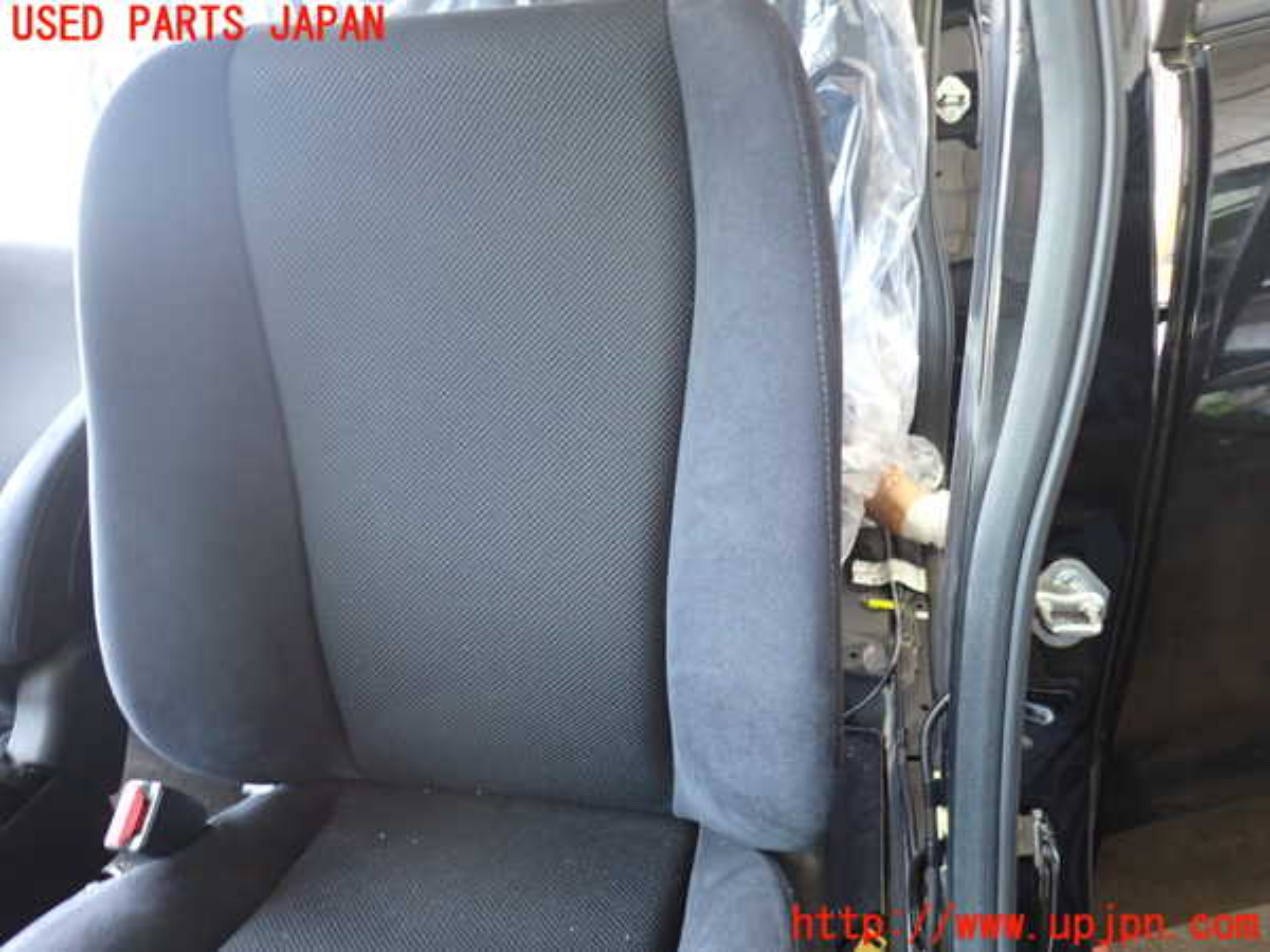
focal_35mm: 25
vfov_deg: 54.9
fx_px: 917
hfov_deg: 69.4
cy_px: 476
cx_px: 635
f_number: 2
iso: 250
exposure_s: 1/30
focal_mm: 4.5
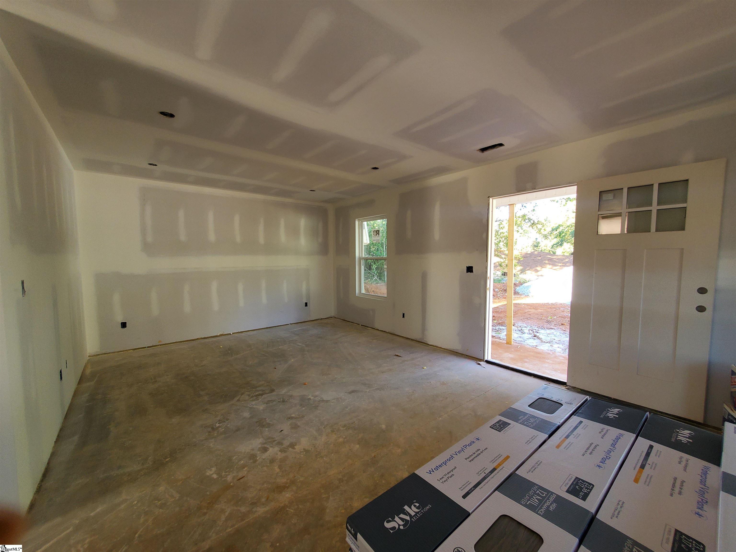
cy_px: 276
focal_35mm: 13
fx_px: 276
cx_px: 368
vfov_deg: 89.9
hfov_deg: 106.2
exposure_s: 1/60
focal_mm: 1.8
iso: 100
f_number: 2.2
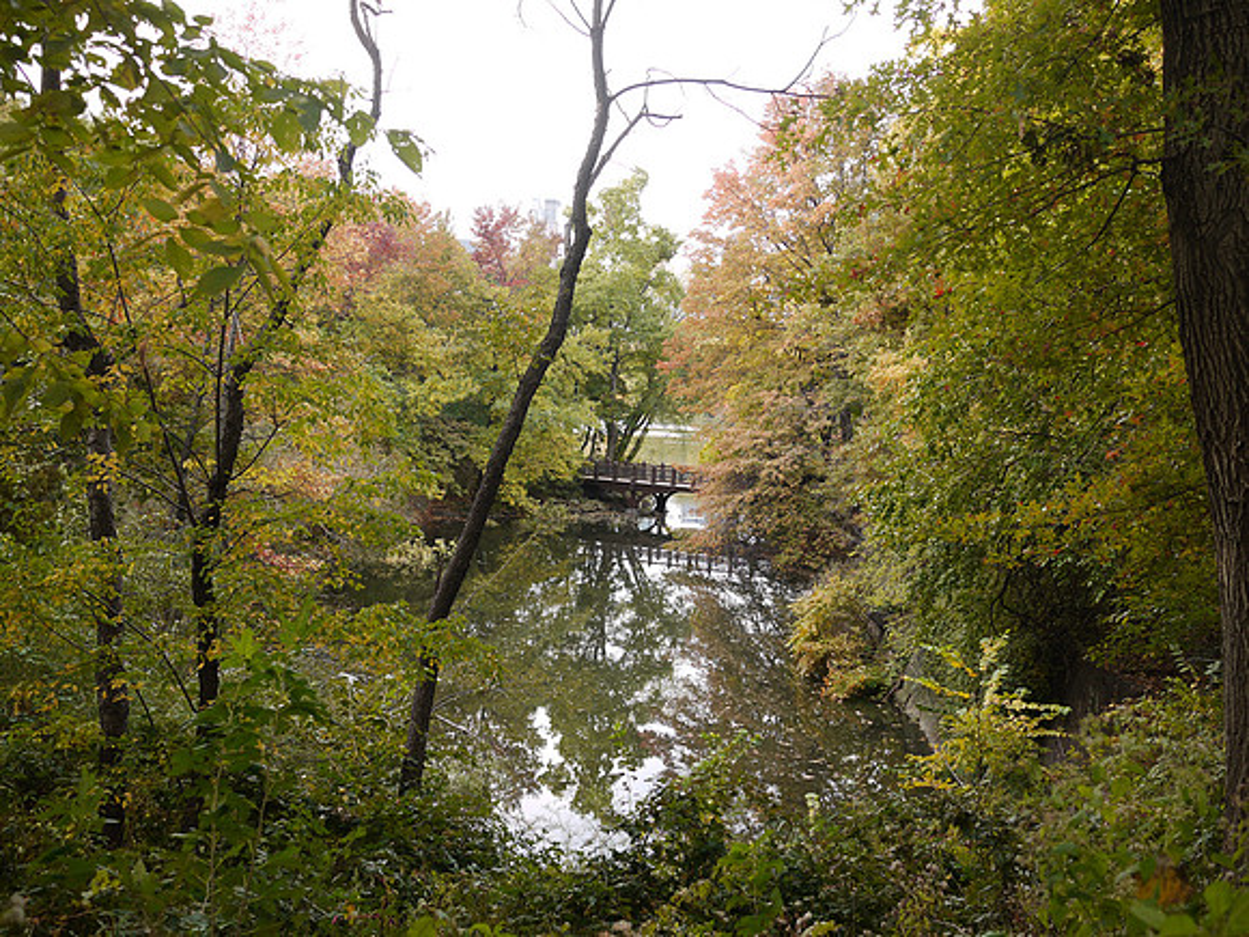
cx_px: 624
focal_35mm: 40
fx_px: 1443
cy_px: 468
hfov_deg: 46.8
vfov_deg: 36.0
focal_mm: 20
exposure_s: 1/125
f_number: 2.8
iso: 100
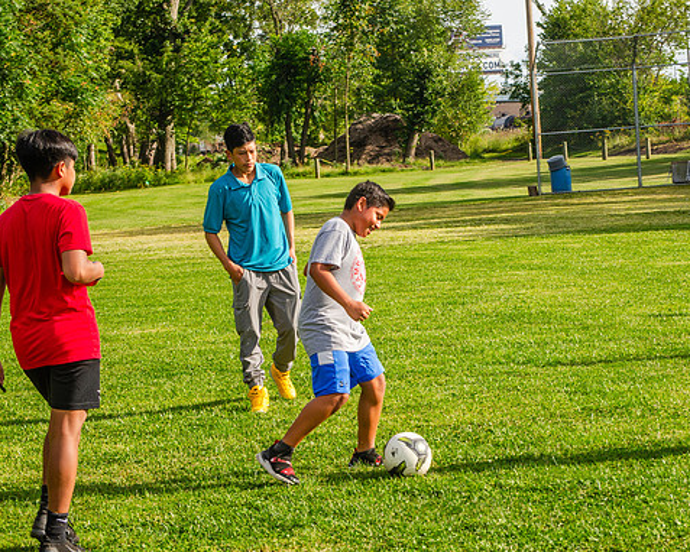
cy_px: 276
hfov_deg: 17.3
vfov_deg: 13.9
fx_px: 2268
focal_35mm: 111
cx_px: 404
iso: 125
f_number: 8
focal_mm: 65
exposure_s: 1/250
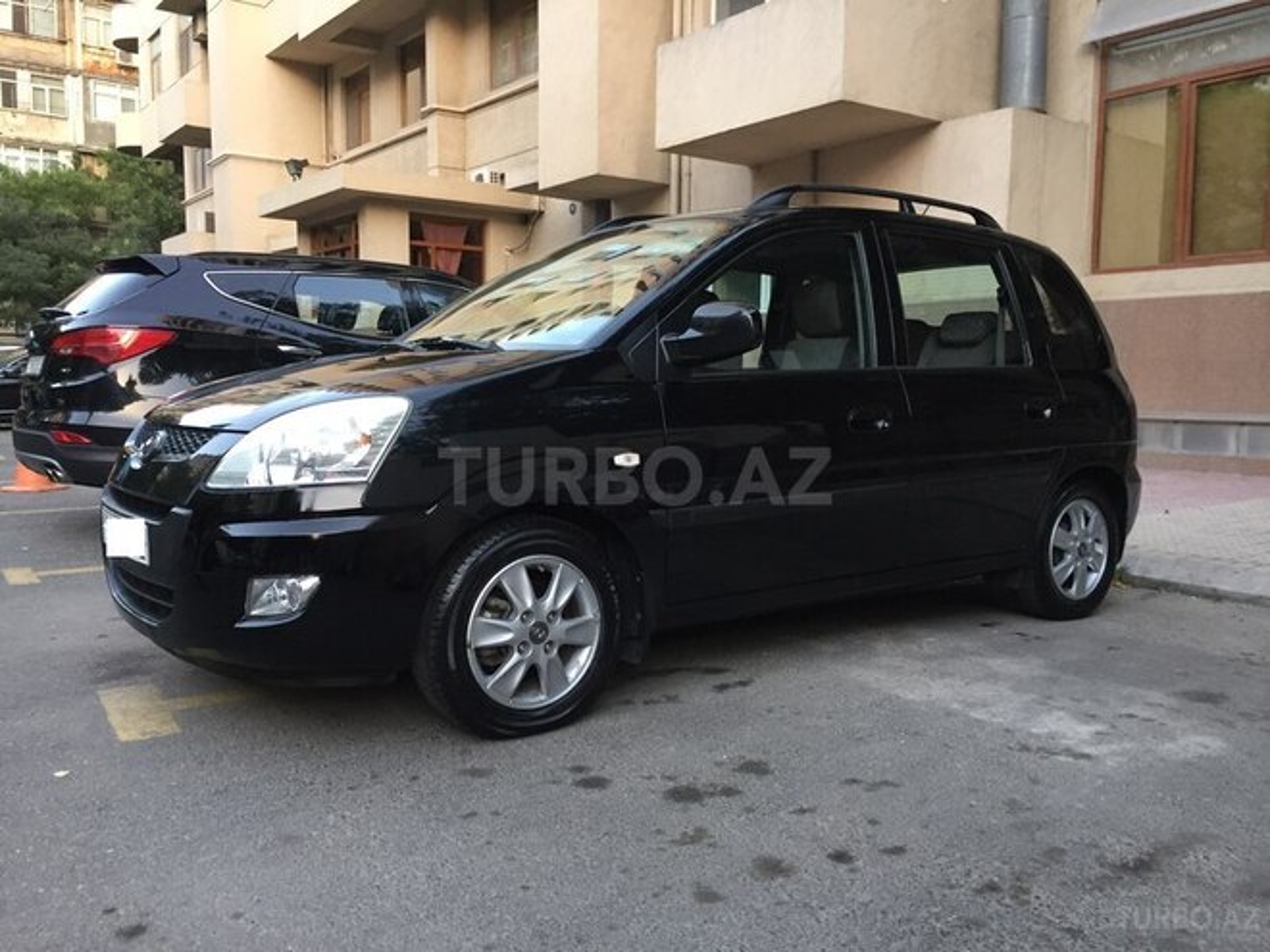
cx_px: 635
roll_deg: -1.5
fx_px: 1064
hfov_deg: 61.7
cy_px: 476
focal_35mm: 29
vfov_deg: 48.2
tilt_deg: -5.5
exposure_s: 1/33
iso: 64
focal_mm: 4.15
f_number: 2.2
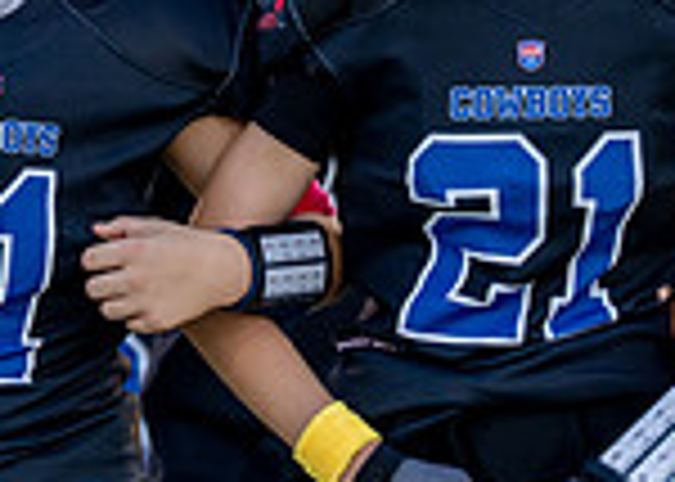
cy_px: 124
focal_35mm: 508
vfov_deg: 2.8
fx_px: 9734
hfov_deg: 4.0
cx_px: 322
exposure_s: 1/640
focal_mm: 111
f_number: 2.8
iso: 320
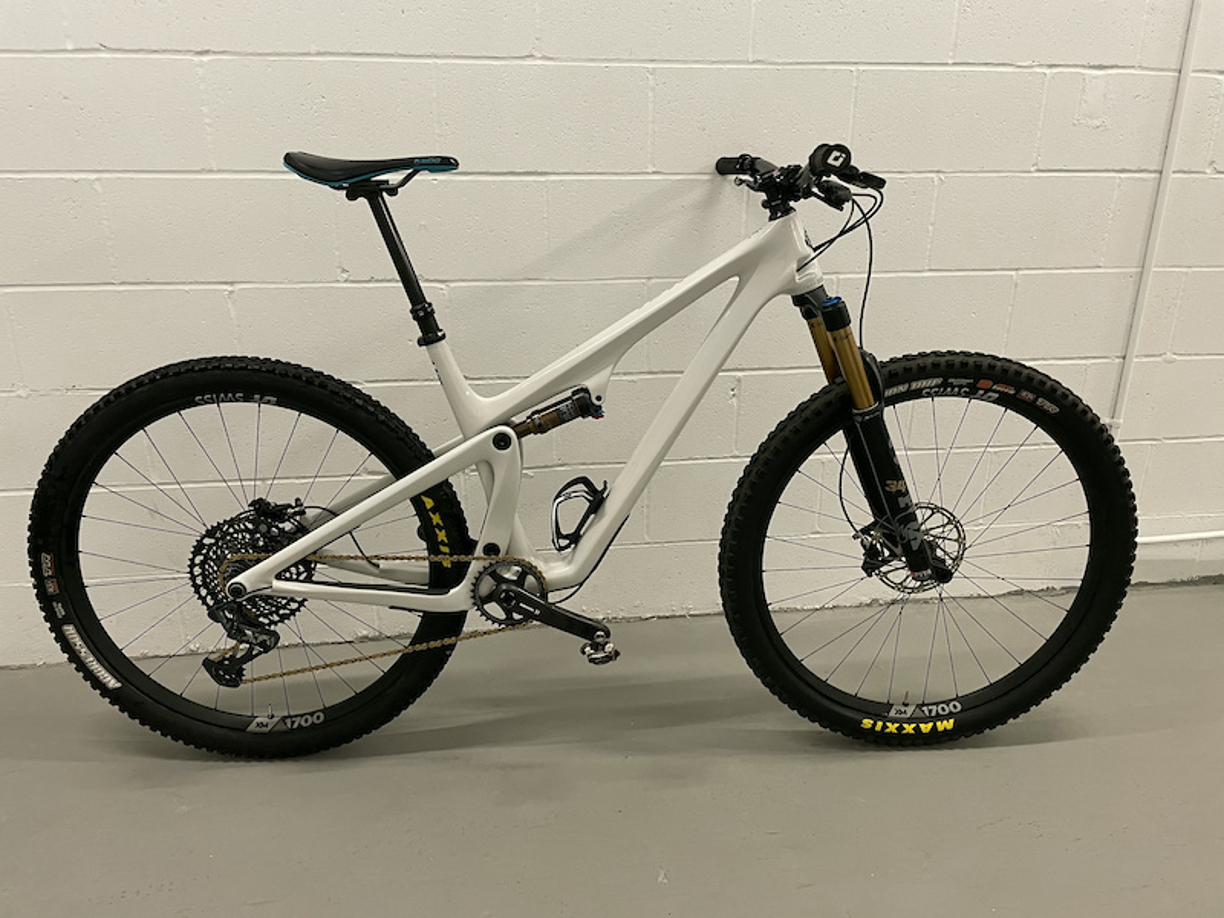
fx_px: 919
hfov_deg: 67.3
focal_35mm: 26
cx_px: 612
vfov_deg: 53.1
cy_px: 459
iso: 200
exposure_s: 1/60
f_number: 1.6
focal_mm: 4.2
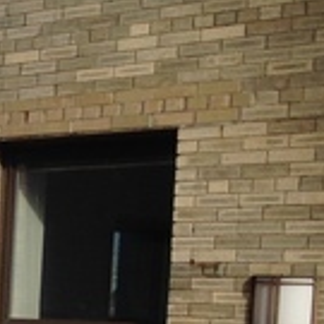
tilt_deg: -1.4
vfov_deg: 11.9
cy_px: 391
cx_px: -397
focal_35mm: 144
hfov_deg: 10.7
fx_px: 1525
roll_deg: -2.2
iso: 50
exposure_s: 1/1938
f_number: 2.4
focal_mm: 4.12
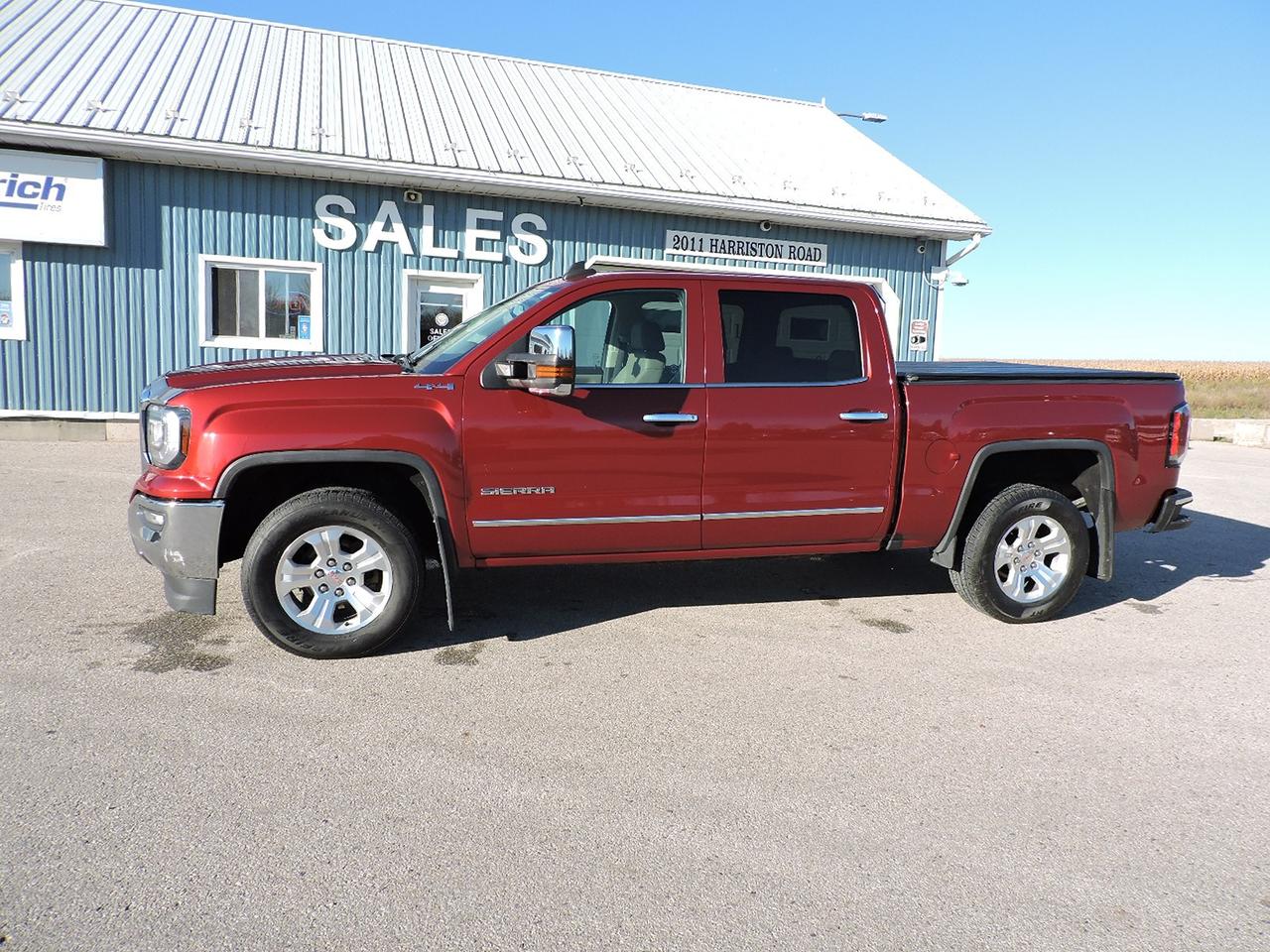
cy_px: 476
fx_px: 881
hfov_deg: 71.6
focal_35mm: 24
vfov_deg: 56.8
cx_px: 635
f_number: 3
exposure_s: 1/800
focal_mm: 4.3
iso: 100
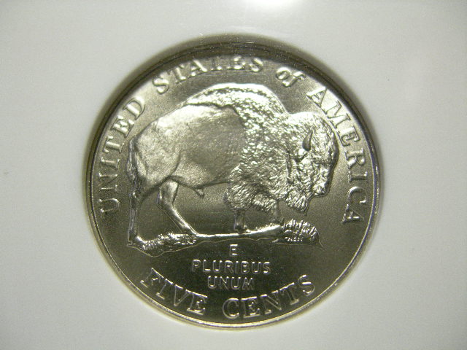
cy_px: 175
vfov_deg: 37.7
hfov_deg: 49.0
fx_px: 513
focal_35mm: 38
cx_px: 234
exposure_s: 1/82
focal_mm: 7.8
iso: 400
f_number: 2.8
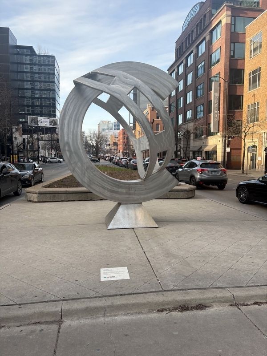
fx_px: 267
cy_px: 178
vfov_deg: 67.3
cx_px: 134
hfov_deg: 53.1
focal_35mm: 26
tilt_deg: -3.1
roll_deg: +1.1
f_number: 1.6
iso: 50
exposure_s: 1/694
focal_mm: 5.96
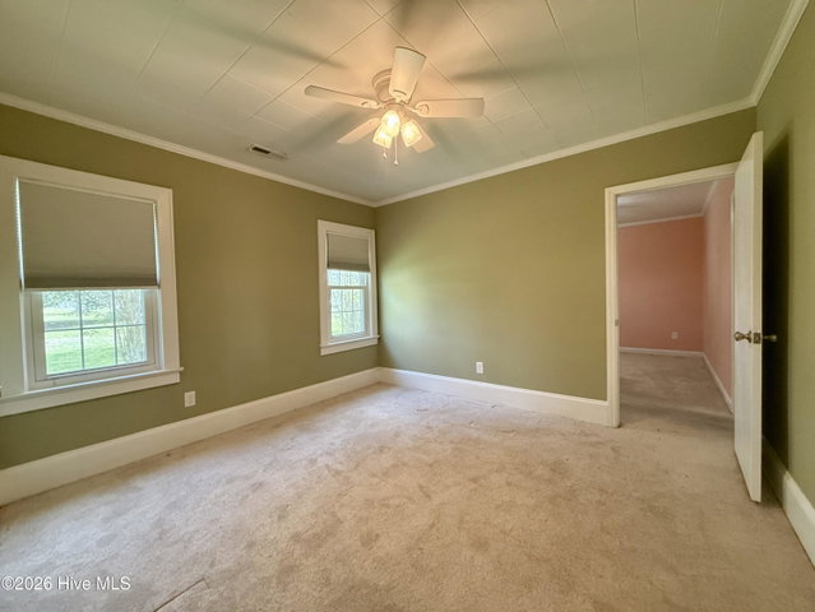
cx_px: 408
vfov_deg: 85.7
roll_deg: +1.0
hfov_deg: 102.0
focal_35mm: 14
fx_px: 330
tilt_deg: -0.9
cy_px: 306
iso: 500
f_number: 2.2
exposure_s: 1/120
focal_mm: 2.22
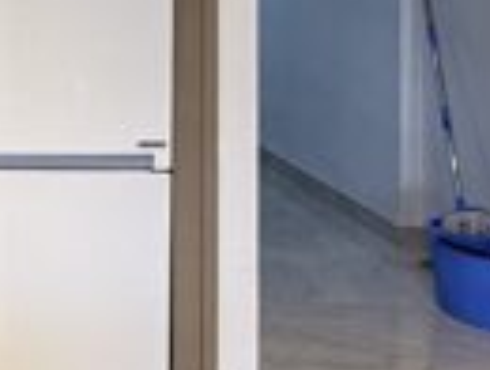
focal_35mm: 110
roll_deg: -1.0
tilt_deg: +0.8
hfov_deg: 15.8
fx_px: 1560
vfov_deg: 12.7
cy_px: -211
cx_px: -332
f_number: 2.2
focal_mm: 2.22
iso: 125
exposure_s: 1/100
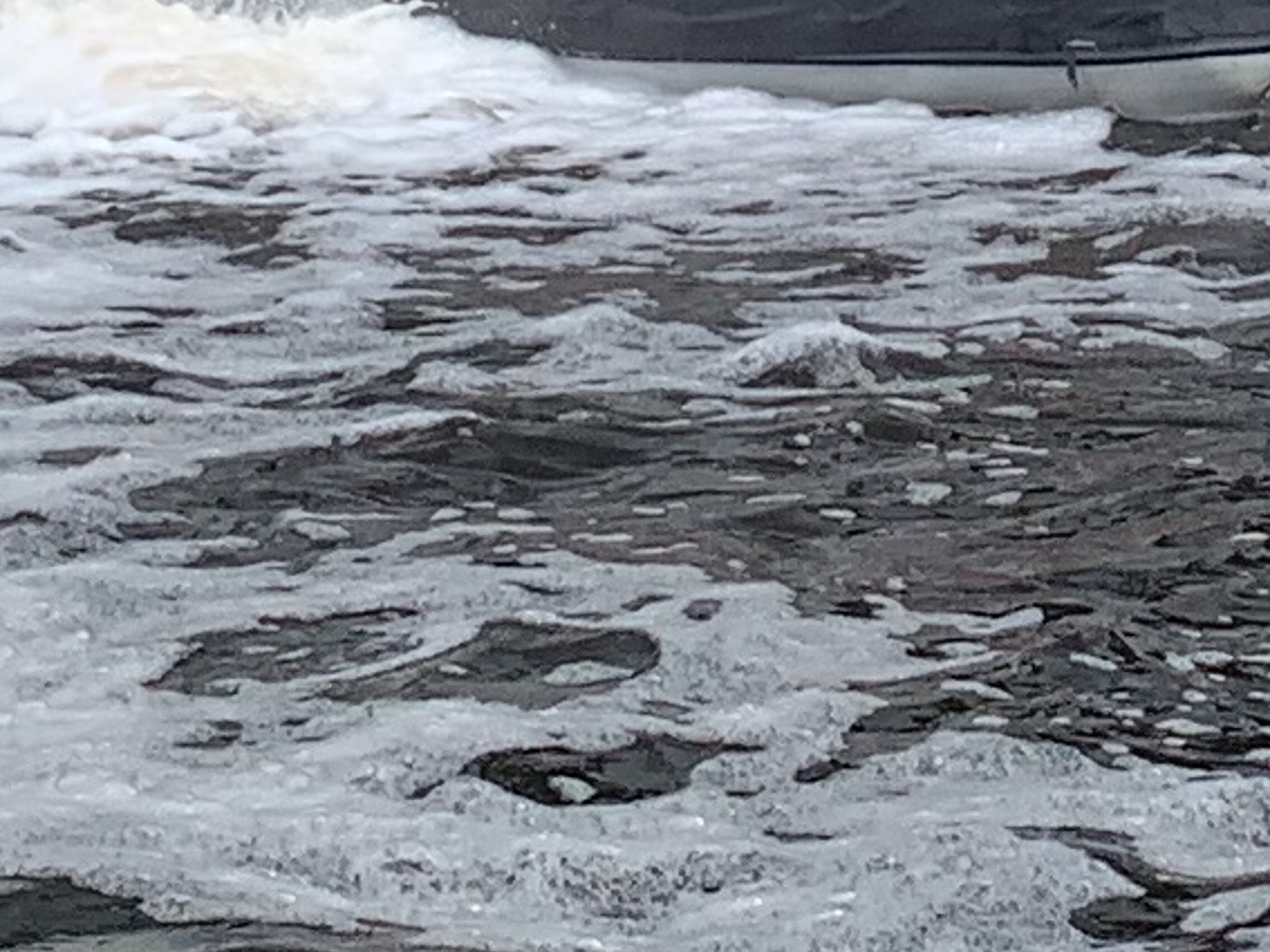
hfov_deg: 10.7
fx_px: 6786
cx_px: 842
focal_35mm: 185
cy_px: -1676
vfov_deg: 7.3
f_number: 1.8
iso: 25
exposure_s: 1/1266
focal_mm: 4.25
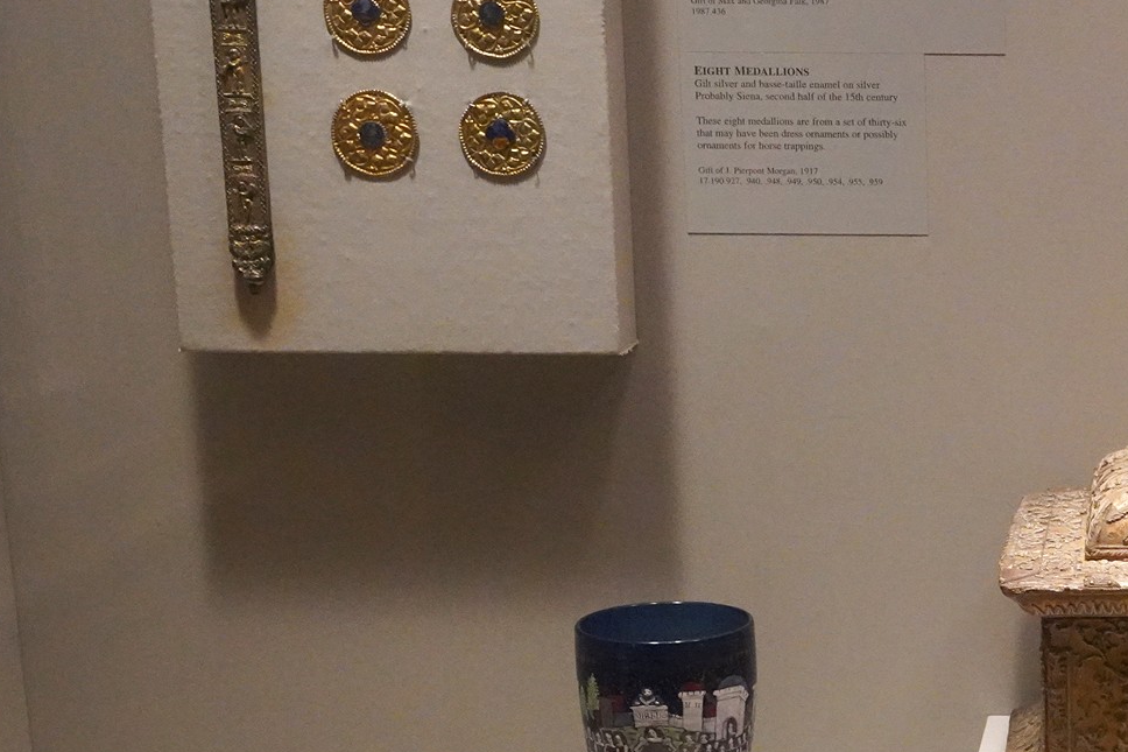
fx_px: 1942
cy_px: 591
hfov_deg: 30.5
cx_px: 1074
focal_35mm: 62
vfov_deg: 21.7
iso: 8000
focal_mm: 30
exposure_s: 1/100
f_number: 9
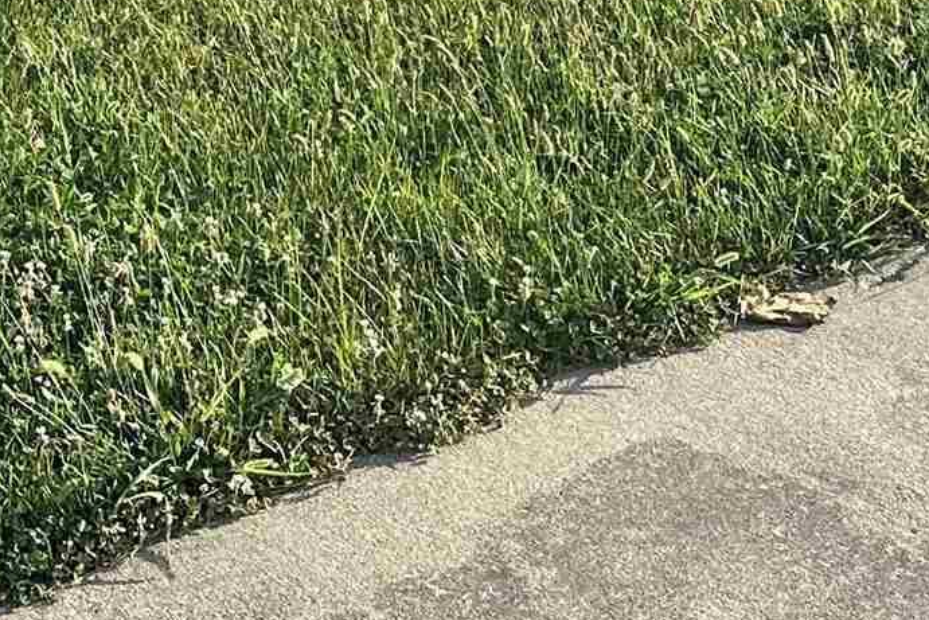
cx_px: 440
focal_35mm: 111
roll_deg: -0.3
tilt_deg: -1.9
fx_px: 2865
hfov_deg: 18.4
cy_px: -772
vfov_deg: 10.8
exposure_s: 1/2353
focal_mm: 6.86
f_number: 1.78
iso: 80
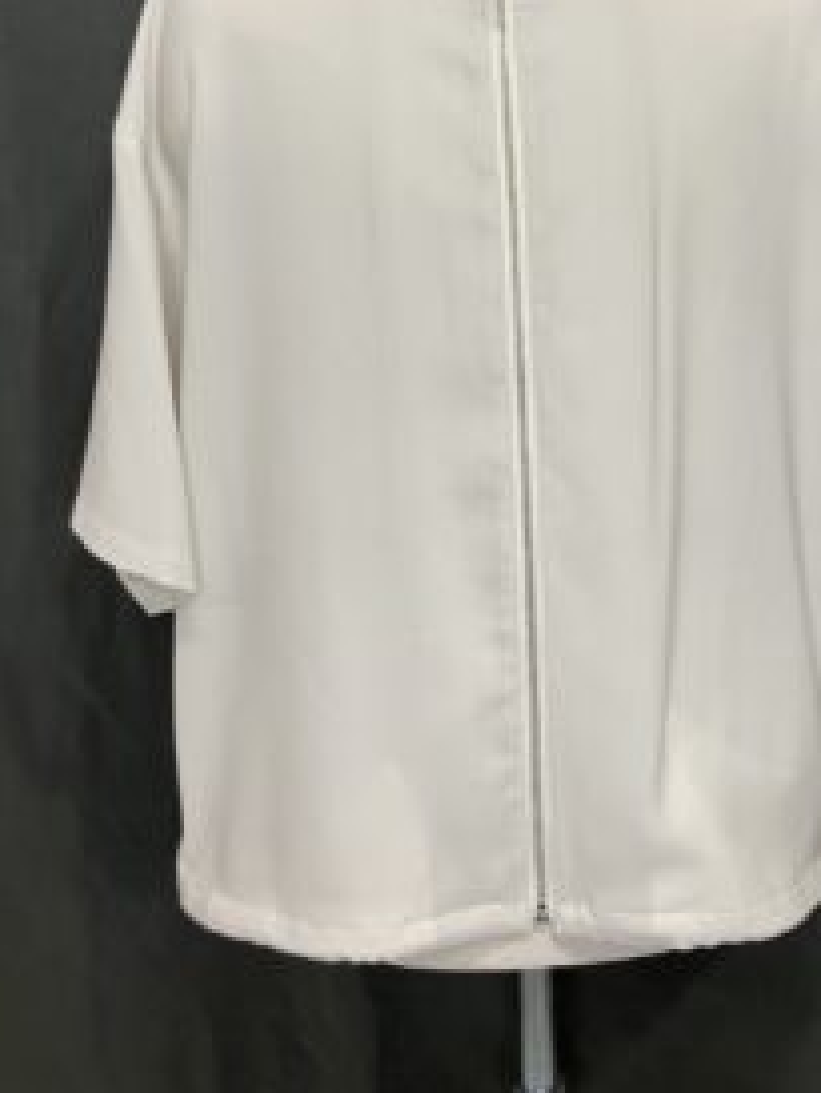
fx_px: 1296
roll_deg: +1.0
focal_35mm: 41
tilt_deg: -11.5
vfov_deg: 44.6
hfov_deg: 34.9
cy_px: 304
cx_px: 525
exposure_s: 1/50
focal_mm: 3.99
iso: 80
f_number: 1.8
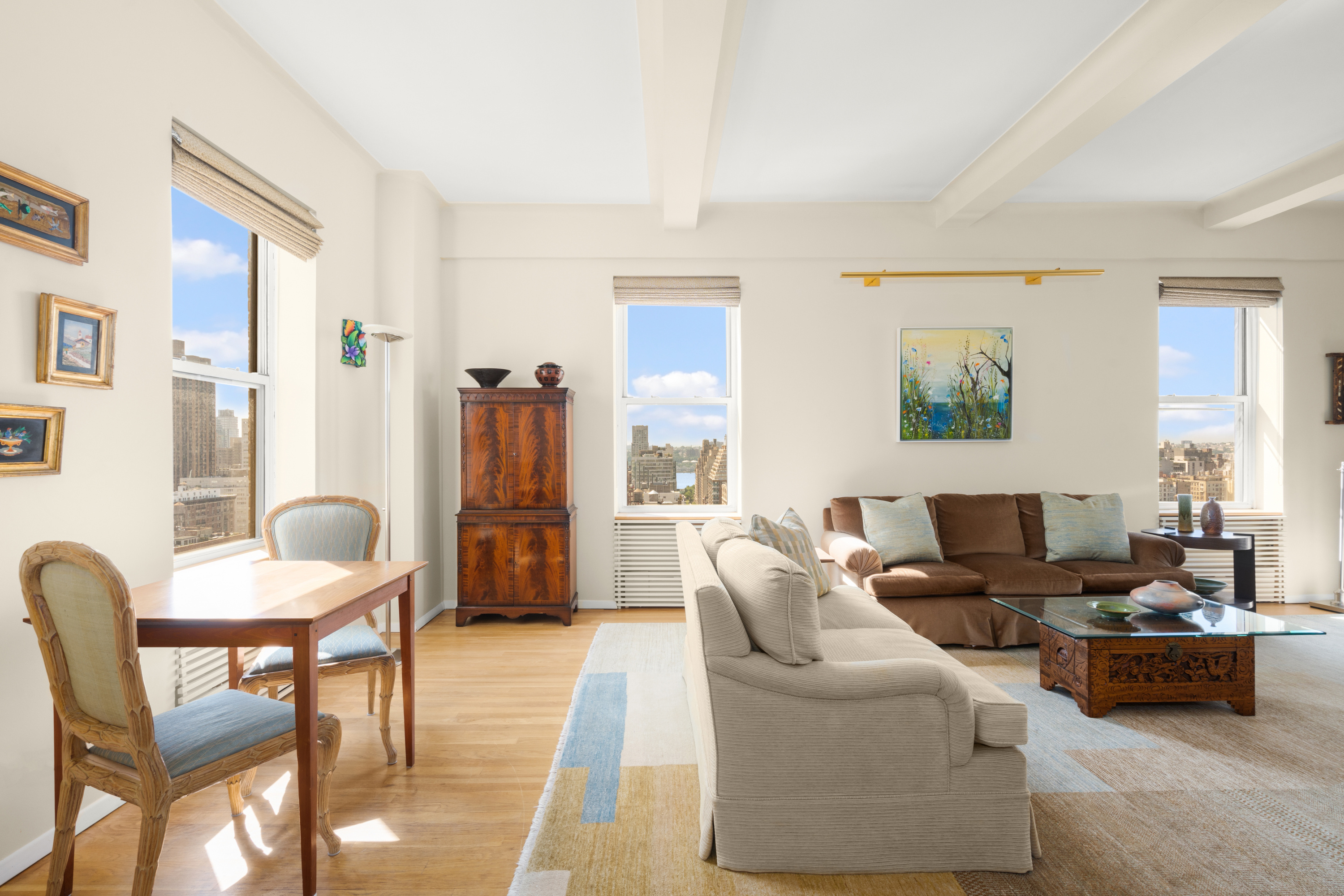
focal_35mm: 16
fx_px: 597
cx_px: 672
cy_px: 448
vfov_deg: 73.7
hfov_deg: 96.7
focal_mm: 16
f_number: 11
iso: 400
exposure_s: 1/40
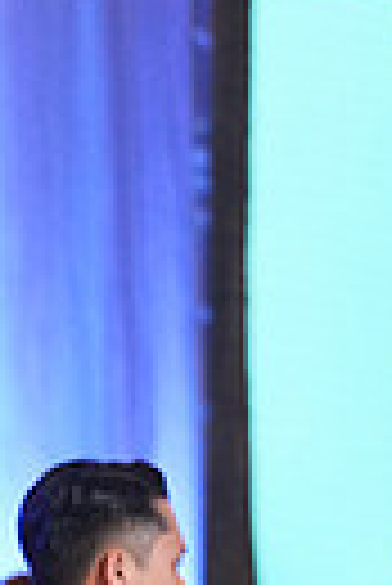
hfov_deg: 2.2
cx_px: -295
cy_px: 1278
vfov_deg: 3.3
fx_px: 10164
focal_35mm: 624
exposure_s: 1/400
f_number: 4
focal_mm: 140
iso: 2500
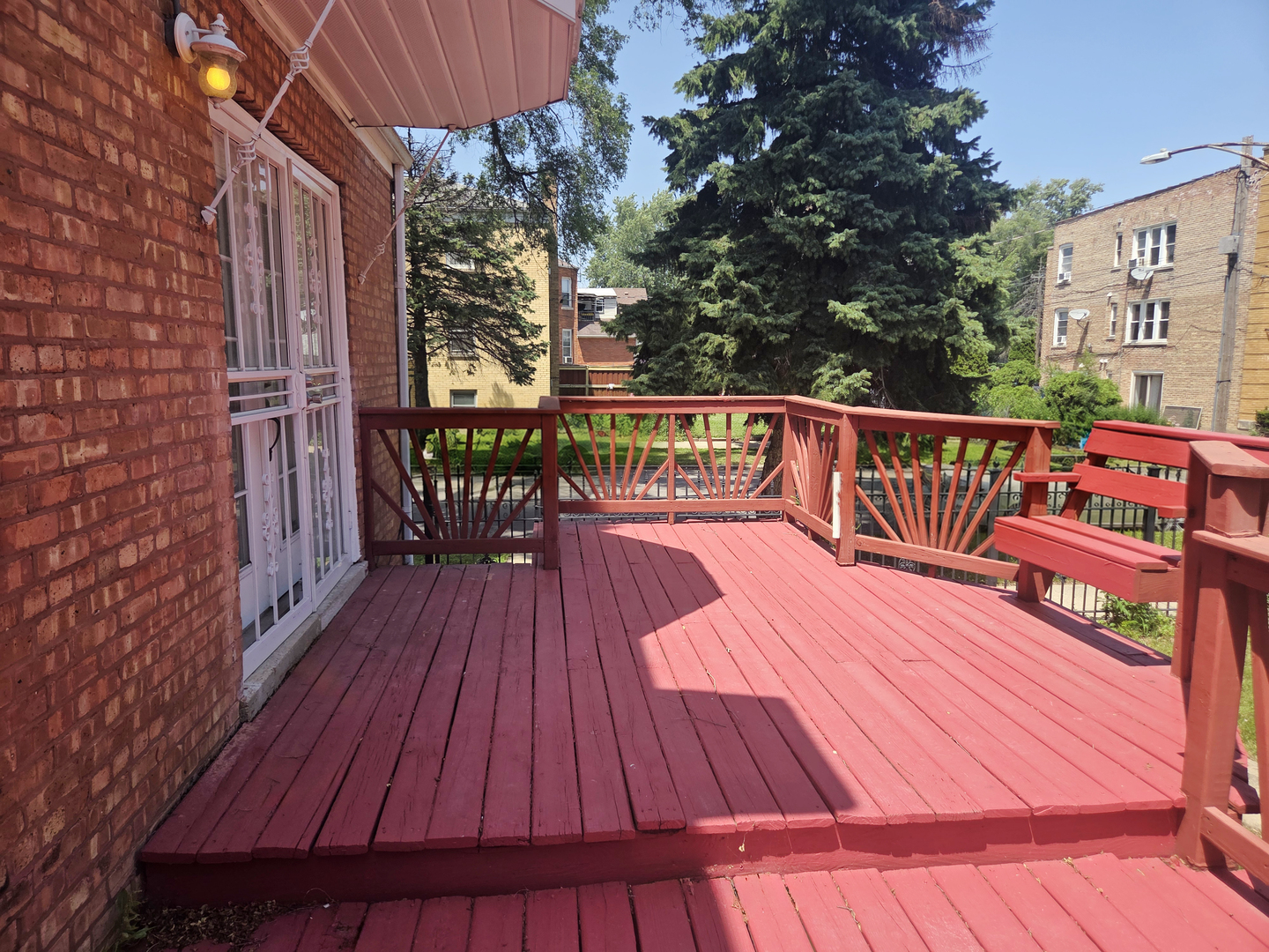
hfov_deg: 73.9
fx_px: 843
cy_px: 476
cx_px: 634
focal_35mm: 23
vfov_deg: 58.9
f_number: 1.8
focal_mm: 5.4
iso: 80
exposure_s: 1/2745
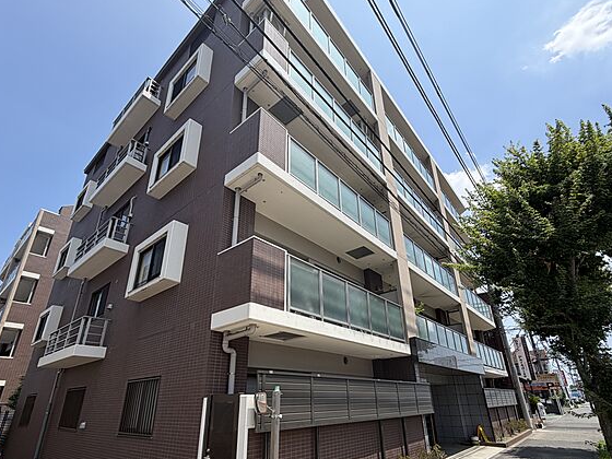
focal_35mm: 15
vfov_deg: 81.7
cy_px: 223
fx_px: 265
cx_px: 315
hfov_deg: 98.1
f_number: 2.2
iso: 25
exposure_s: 1/770
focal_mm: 2.22
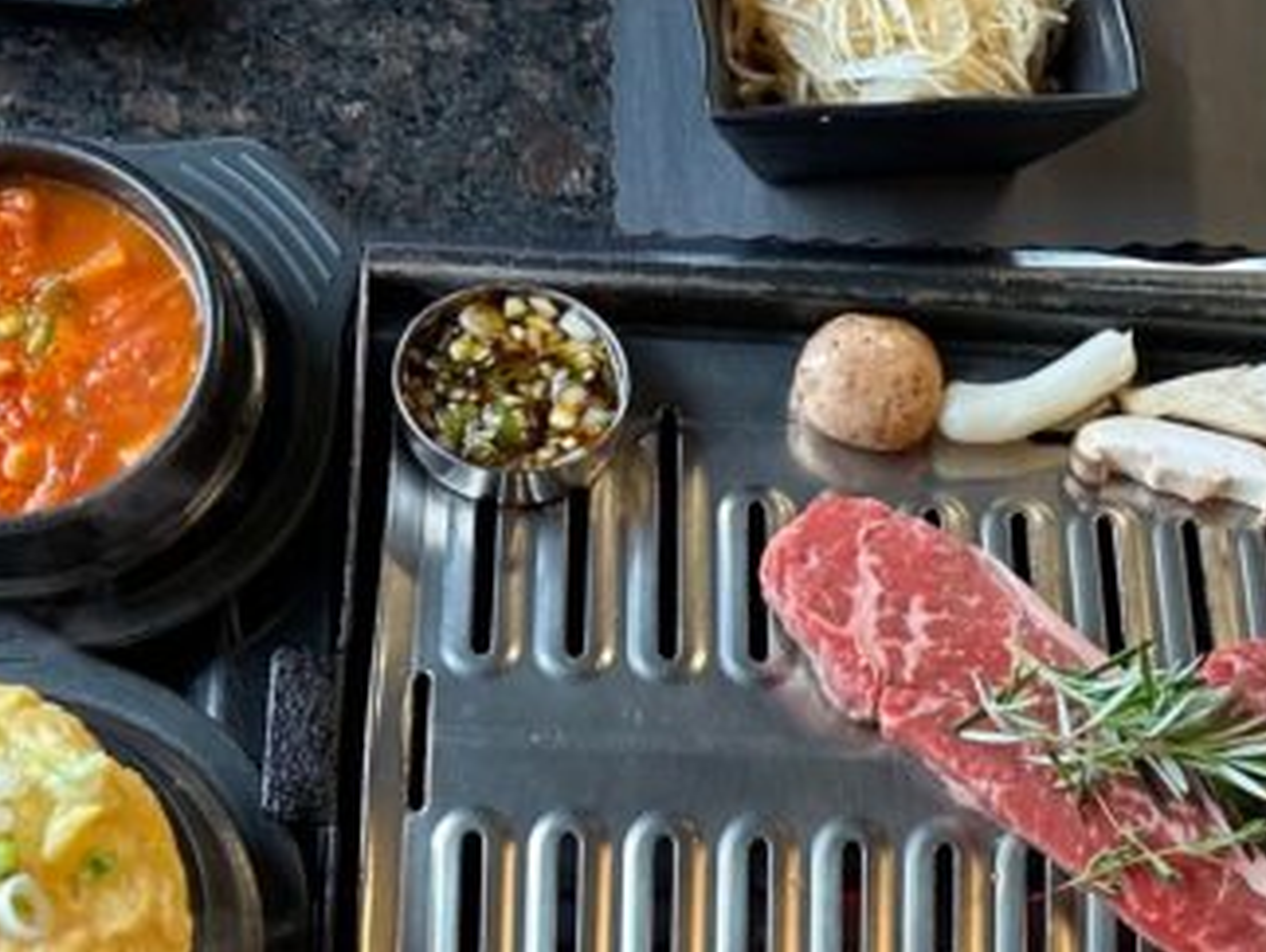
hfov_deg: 25.4
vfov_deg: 19.3
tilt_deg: -69.7
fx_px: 2783
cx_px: 933
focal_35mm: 76
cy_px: 717
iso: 125
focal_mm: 6.86
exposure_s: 1/120
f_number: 1.78
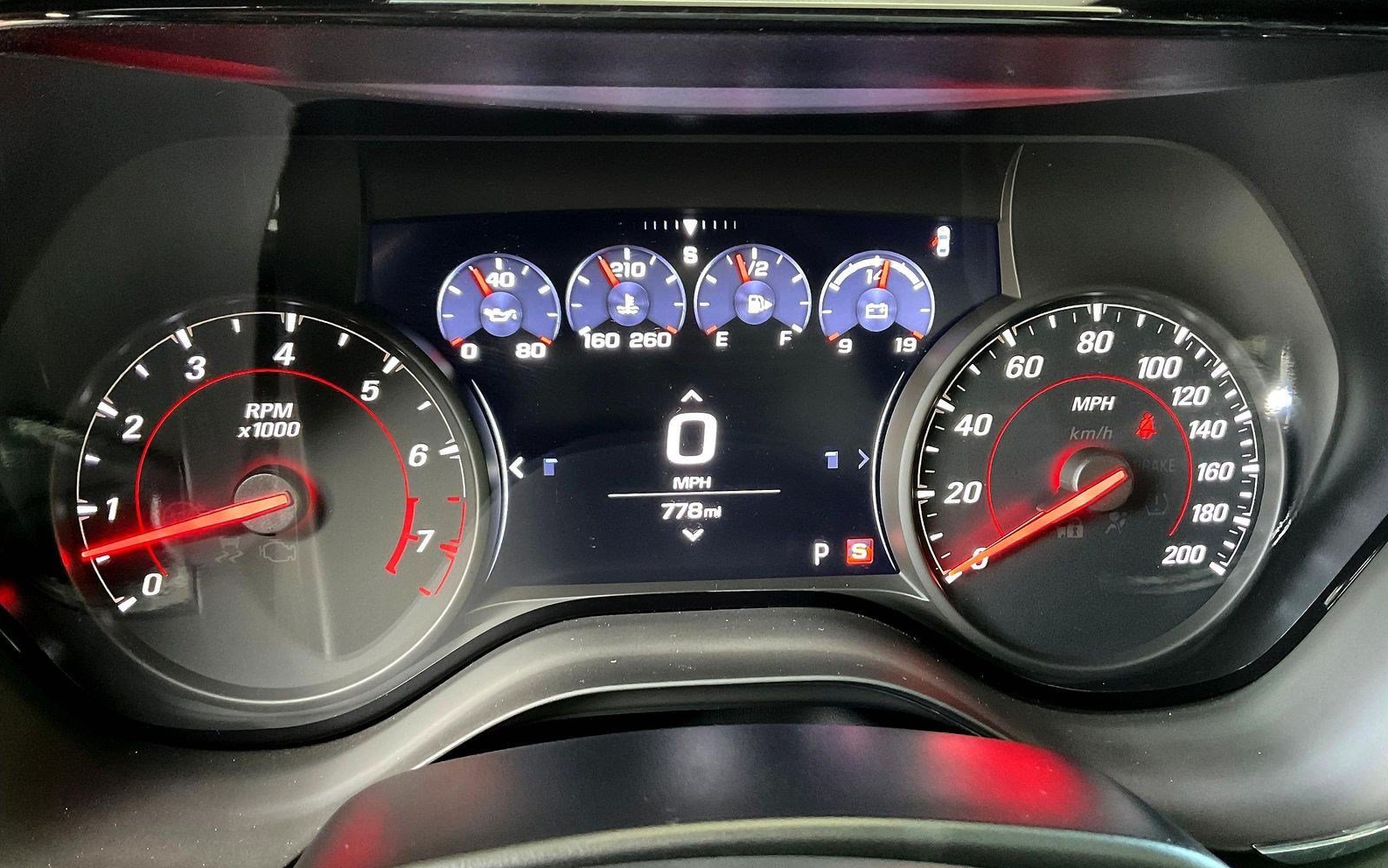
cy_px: 462
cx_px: 697
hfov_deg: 61.2
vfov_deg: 40.6
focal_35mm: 31
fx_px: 1173
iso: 320
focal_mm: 3
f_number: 1.8
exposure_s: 1/40
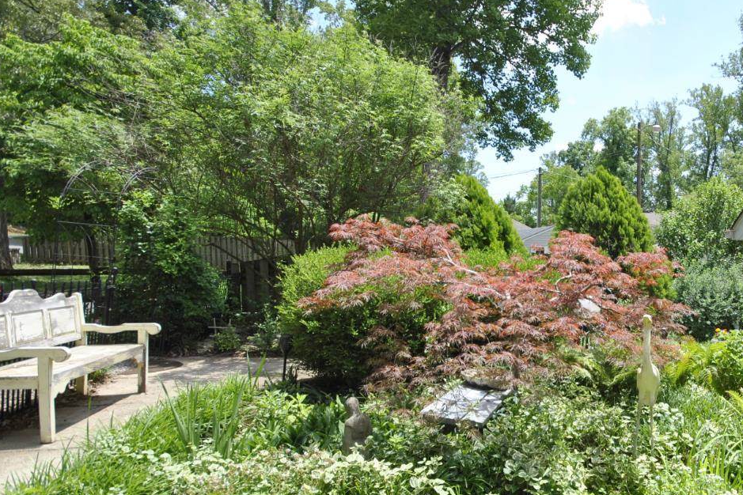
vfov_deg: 52.9
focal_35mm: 24
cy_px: 288
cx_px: 550
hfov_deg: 69.3
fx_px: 495
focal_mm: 10
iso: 100
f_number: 7.1
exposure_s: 1/200
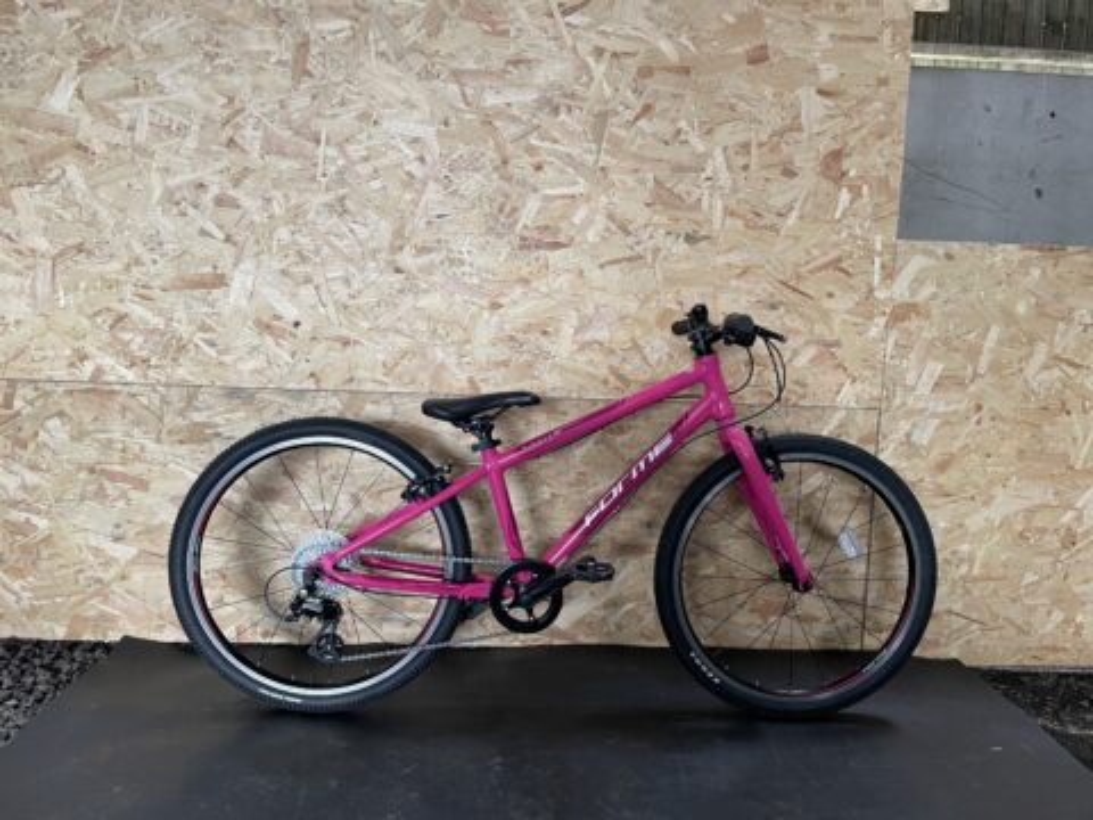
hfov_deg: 67.3
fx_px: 821
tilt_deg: -7.0
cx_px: 546
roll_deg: -1.6
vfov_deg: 53.1
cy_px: 410
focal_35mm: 26
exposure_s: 1/65
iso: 125
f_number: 1.6
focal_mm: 4.2
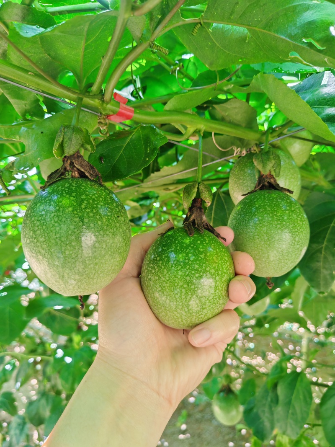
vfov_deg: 65.3
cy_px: 224
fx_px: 348
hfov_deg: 51.3
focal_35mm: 27
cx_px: 168
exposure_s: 1/100
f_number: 1.95
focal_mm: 5.52
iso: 320
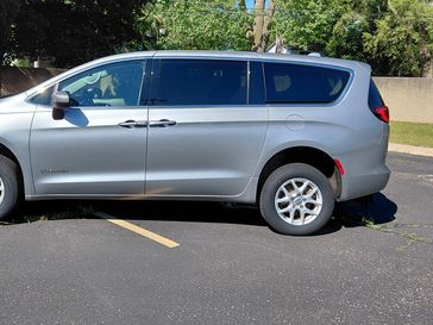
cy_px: 121
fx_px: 413
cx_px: 162
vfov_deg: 42.6
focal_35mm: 33
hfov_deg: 54.7
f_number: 1.8
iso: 50
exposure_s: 1/2153
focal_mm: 4.69
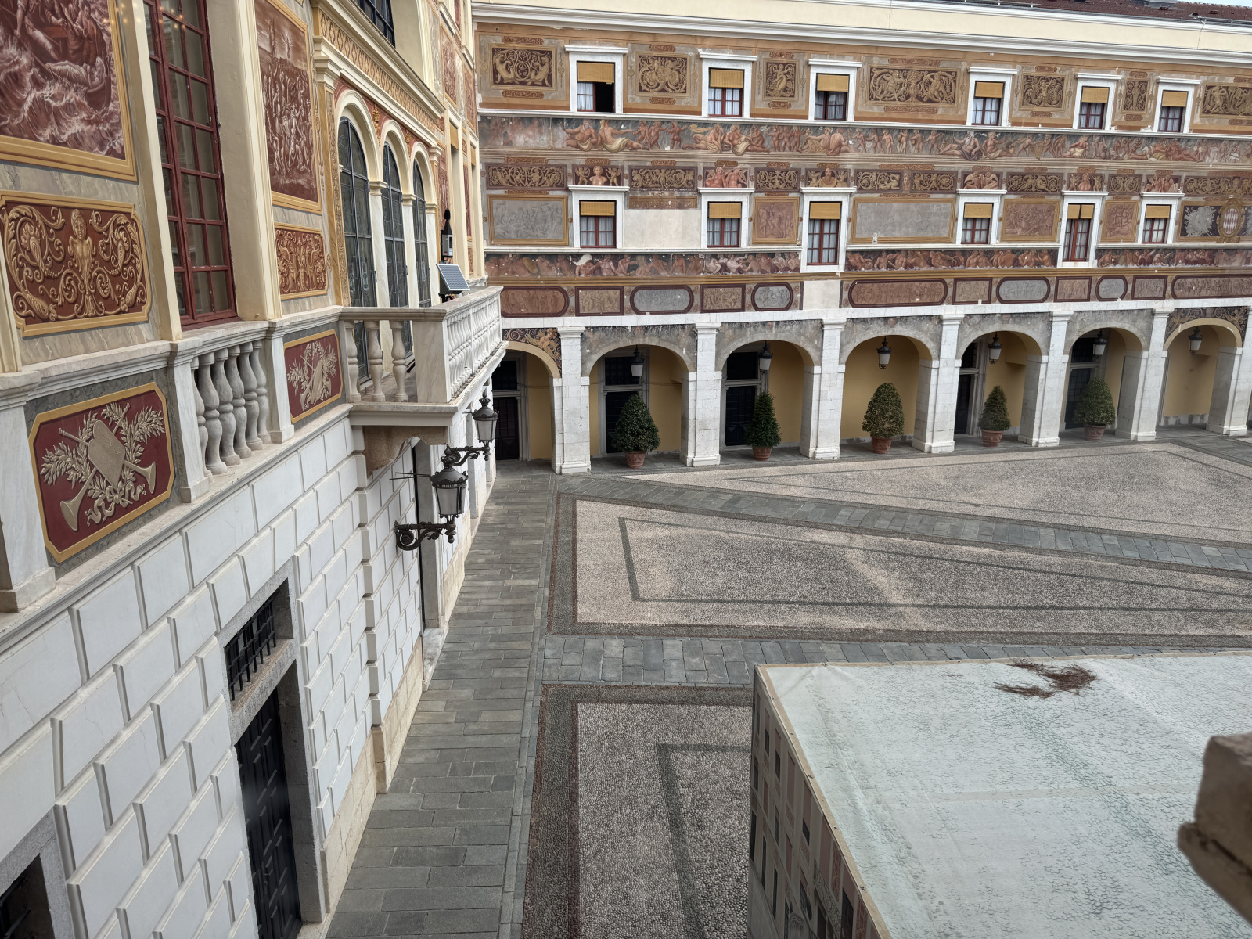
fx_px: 868
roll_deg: +0.4
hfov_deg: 71.6
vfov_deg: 56.8
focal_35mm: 24
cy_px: 470
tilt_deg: -13.0
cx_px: 626
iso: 80
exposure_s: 1/1980
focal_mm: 6.76
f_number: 1.78
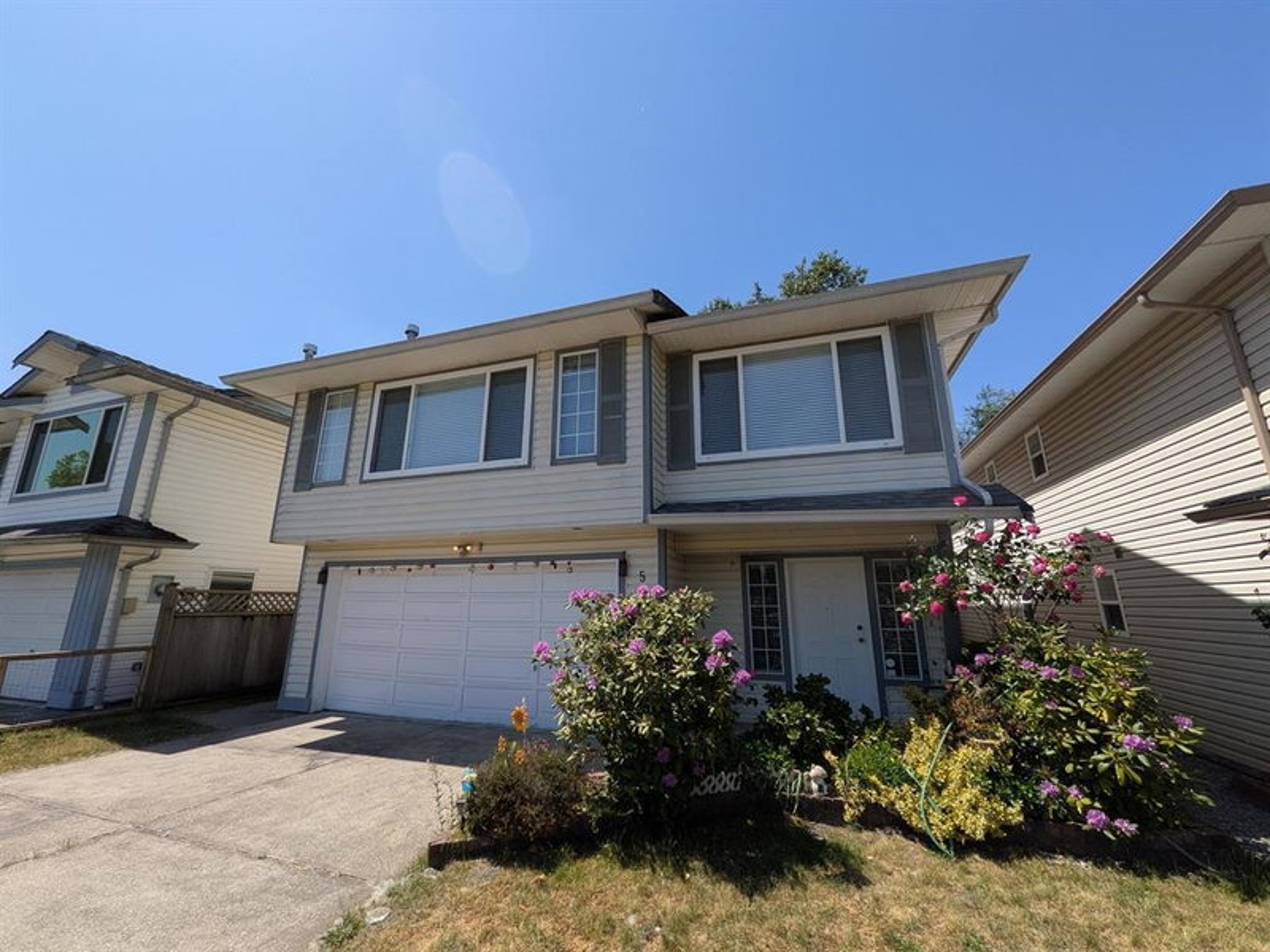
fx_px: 514
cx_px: 635
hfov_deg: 102.1
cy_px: 476
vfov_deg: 85.7
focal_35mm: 14
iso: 52
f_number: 2.2
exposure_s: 1/1605
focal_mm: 1.85
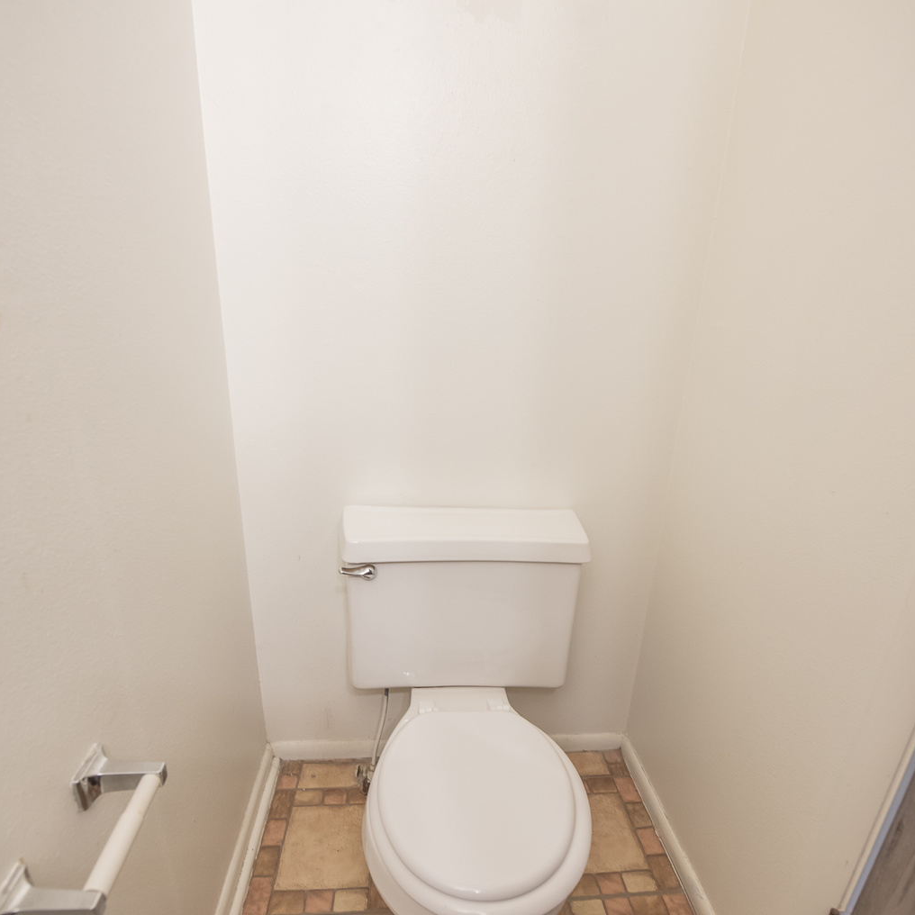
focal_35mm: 18
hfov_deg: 80.7
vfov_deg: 80.5
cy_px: 497
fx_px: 538
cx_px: 458
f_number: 3.5
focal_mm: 14
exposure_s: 1/50
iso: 1000
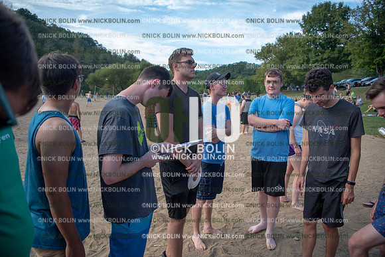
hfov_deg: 73.7
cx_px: 192
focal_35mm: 24
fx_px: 257
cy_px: 128
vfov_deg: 53.2
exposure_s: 1/640
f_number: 3.2
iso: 160
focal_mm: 24
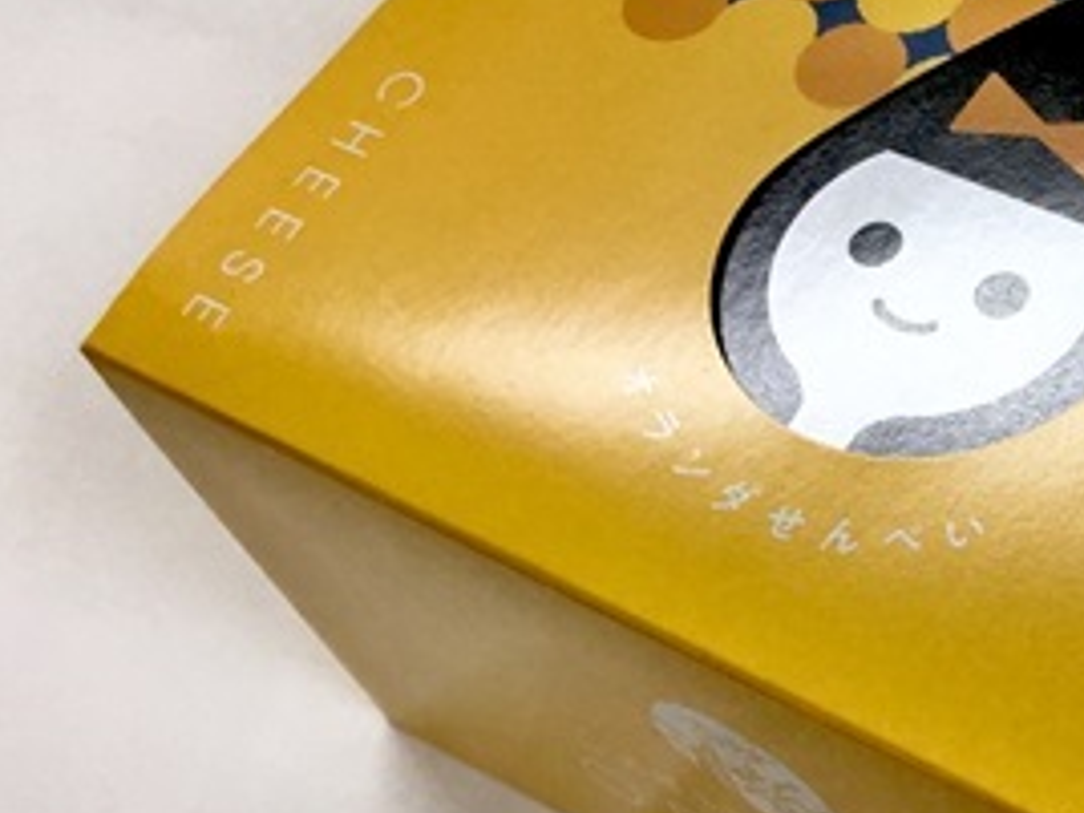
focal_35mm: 74
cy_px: 542
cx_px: 1084
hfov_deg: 25.1
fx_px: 2317
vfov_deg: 19.8
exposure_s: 1/33
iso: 64
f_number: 2.4
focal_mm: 3.3
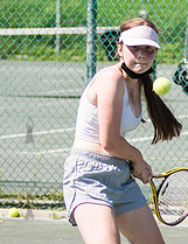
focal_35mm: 395
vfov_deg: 5.0
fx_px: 2812
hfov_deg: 3.8
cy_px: 162
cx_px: 162
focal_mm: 100
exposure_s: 1/1000
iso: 125
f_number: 4.5
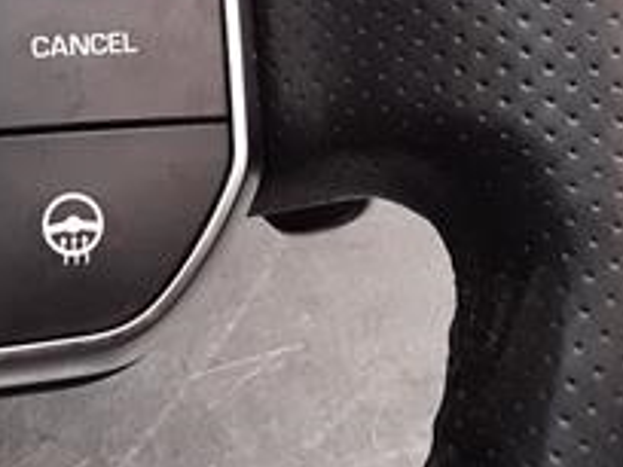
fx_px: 1584
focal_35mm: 88
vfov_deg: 15.9
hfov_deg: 22.1
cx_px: 159
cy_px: -137
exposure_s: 1/100
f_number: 1.9
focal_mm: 2.91
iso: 100
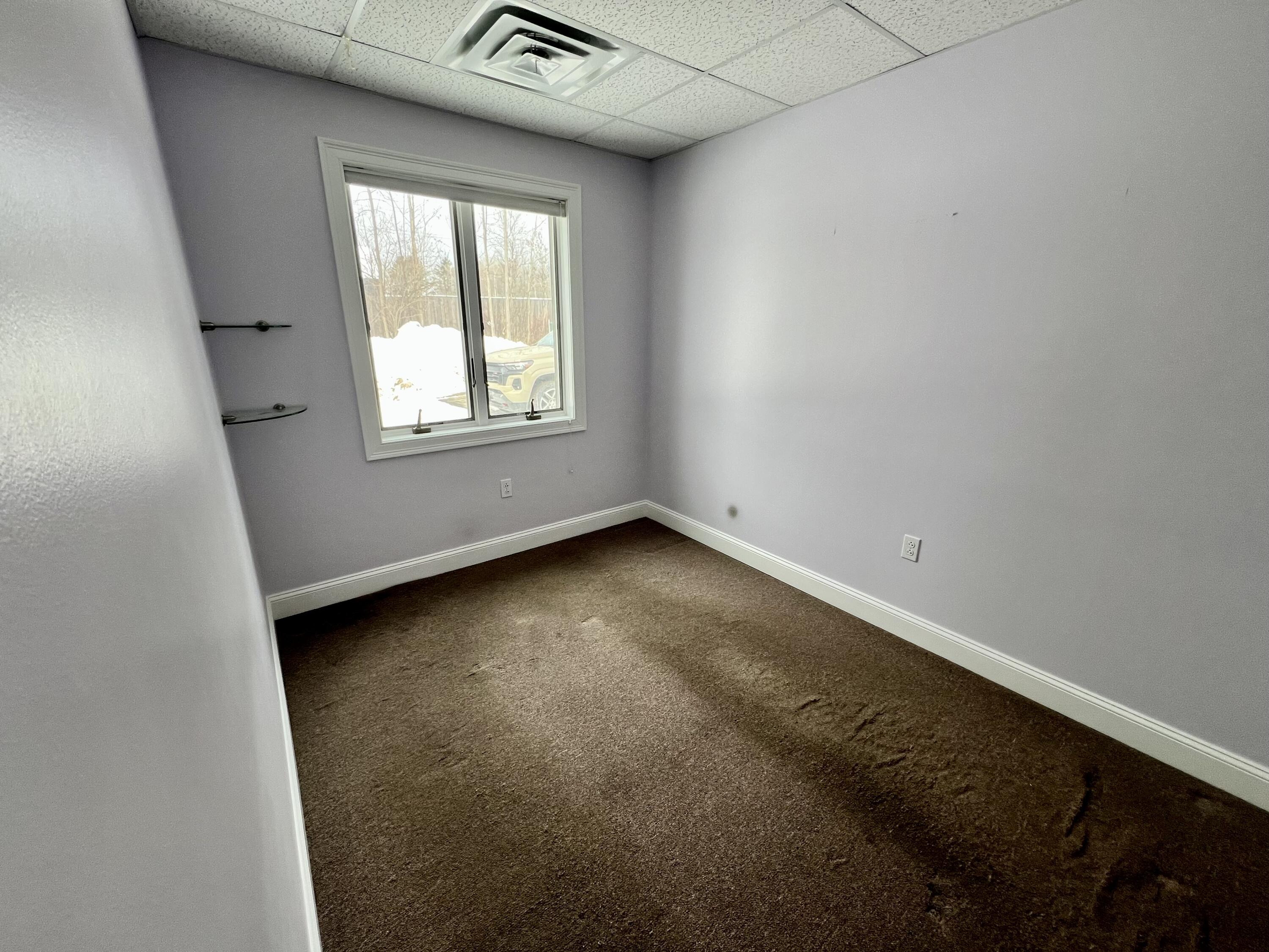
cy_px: 476
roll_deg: -0.5
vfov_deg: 89.9
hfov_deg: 106.2
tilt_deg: -17.6
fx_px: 477
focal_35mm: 13
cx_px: 634
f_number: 1.8
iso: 50
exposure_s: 1/99
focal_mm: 1.57
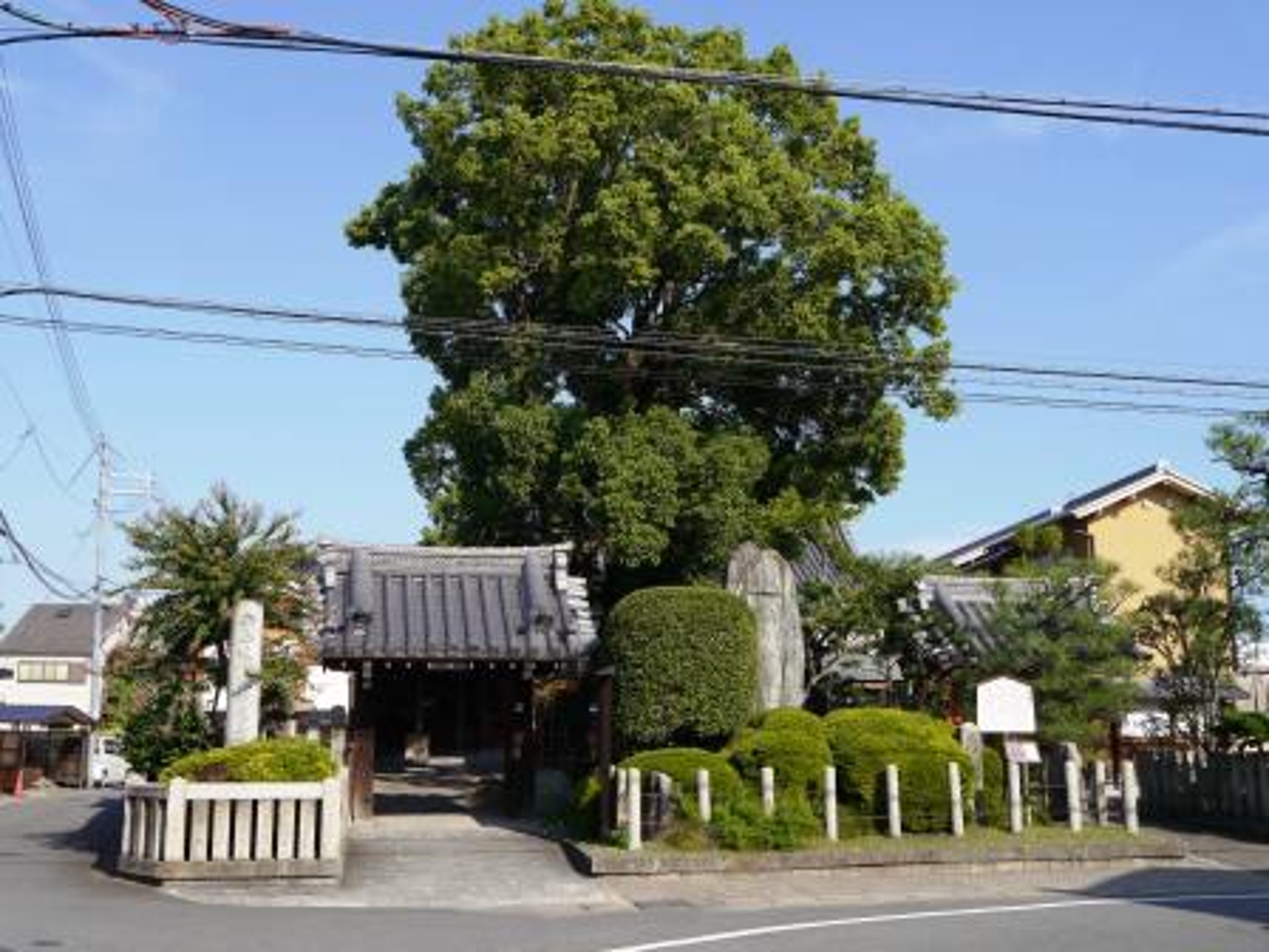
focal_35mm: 40
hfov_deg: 46.8
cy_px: 476
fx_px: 1466
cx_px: 634
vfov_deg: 36.0
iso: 160
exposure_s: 1/320
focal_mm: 20
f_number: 8
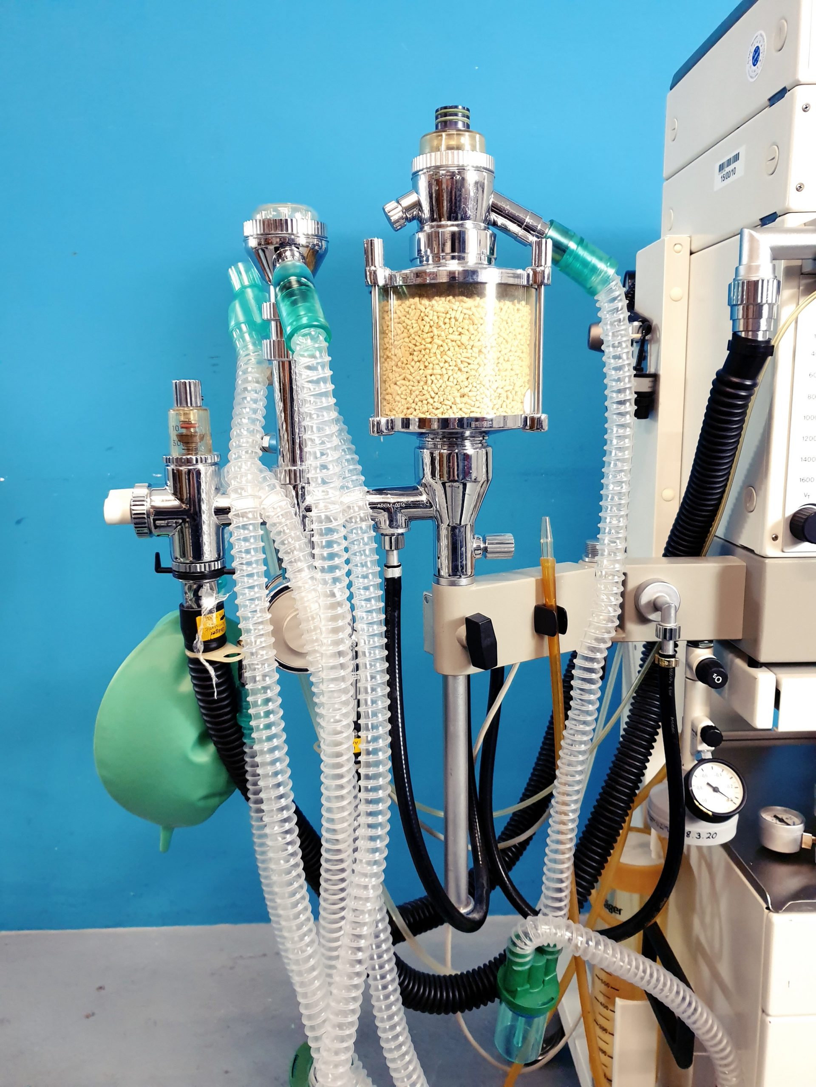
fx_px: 817
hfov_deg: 53.1
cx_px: 408
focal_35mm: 26
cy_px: 544
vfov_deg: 67.3
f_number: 1.5
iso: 250
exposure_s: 1/50
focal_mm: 4.3
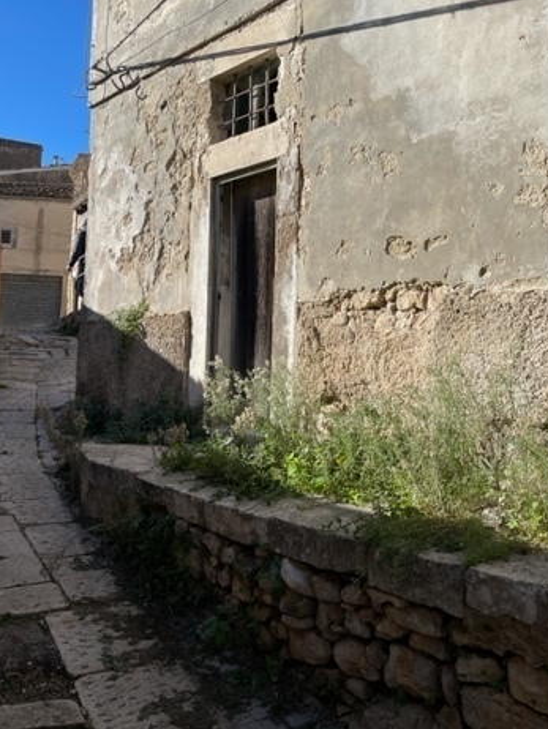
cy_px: 303
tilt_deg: +5.4
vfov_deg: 51.1
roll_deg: -1.3
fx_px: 759
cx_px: 341
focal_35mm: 36
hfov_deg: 39.4
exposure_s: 1/3788
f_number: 1.6
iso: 32
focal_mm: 5.1
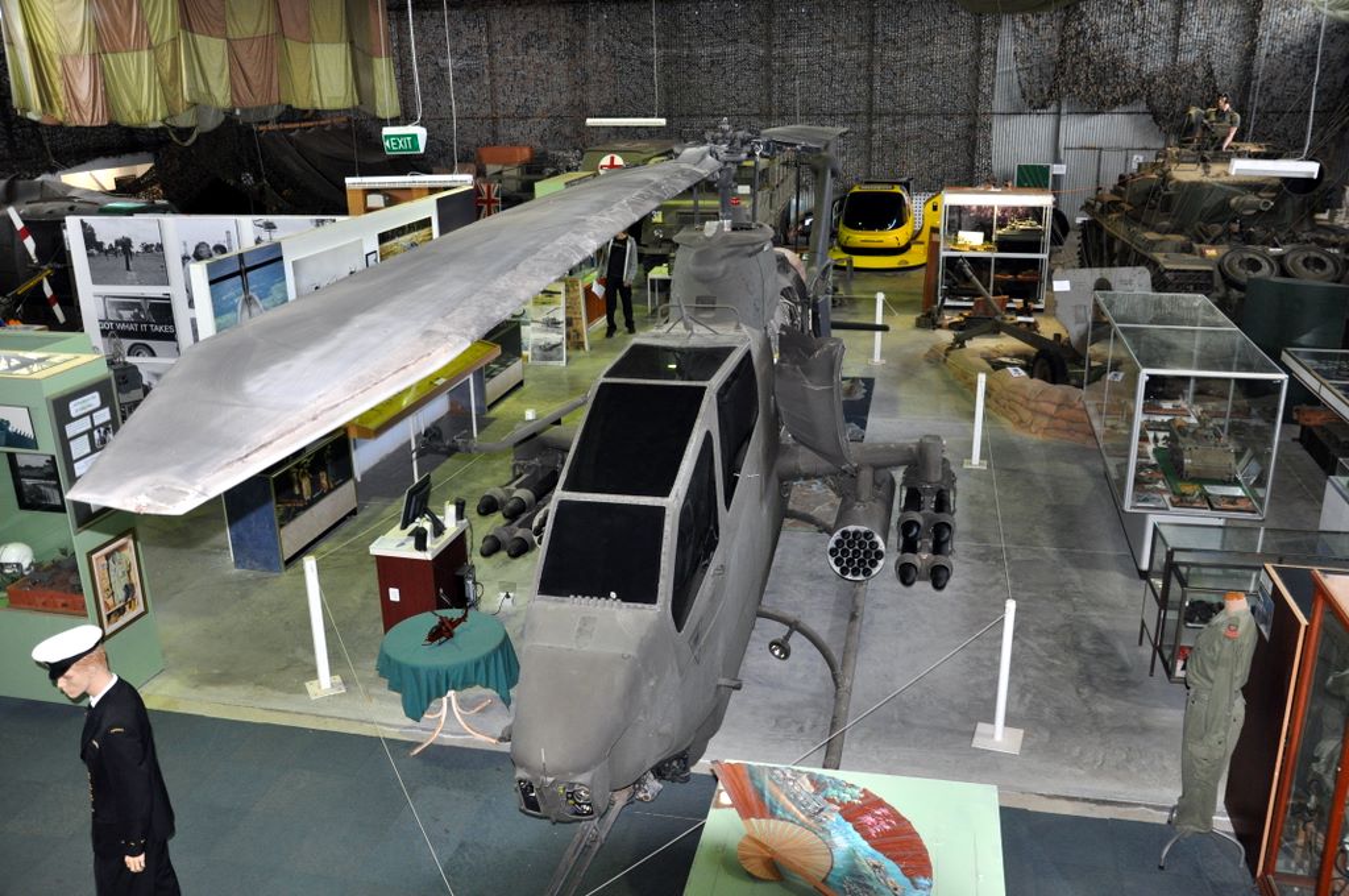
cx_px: 674
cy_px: 448
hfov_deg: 59.6
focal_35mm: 32
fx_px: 1179
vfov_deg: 41.6
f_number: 3.8
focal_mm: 21
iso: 800
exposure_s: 1/60
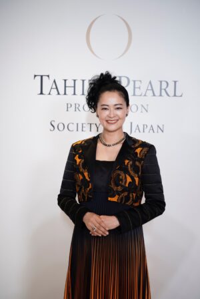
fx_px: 416
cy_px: 150
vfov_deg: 39.6
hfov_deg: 27.0
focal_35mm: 50
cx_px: 100
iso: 400
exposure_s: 1/200
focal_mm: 50
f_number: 2.8
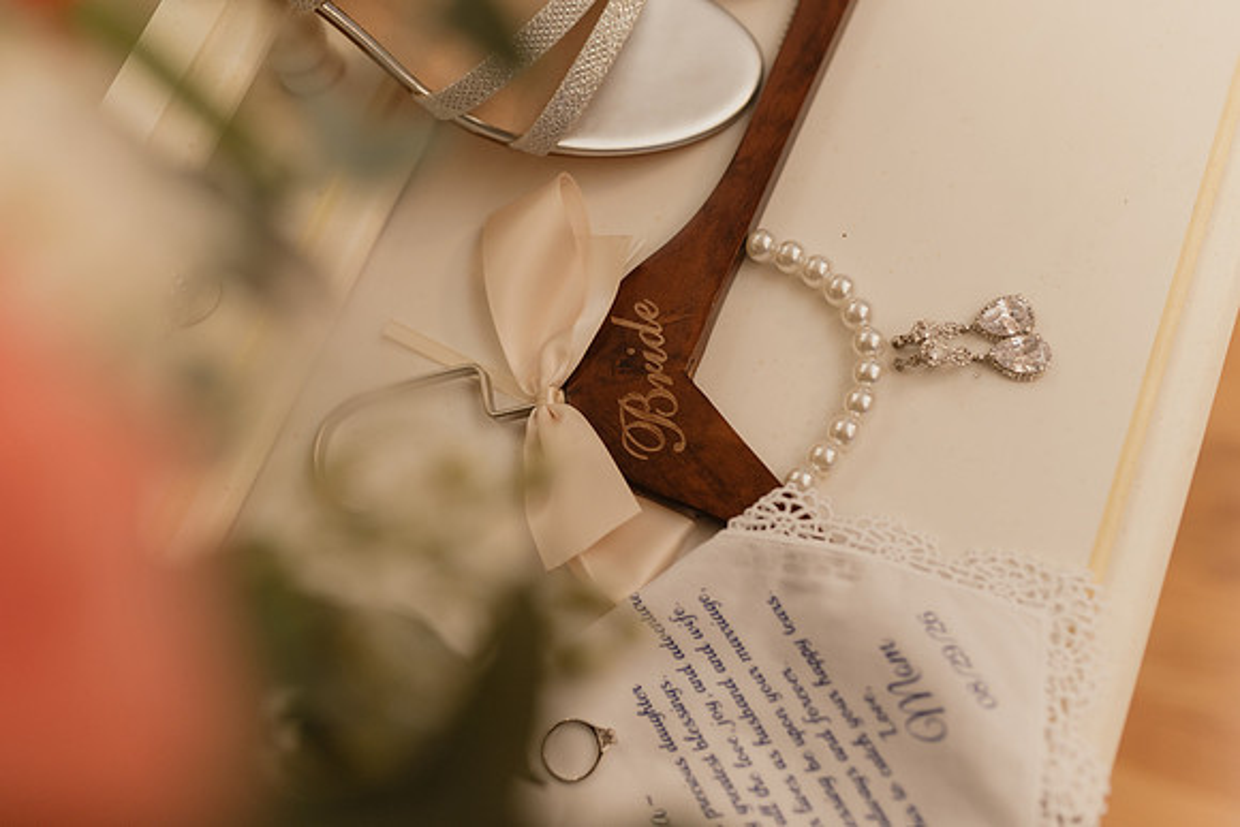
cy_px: 412
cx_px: 616
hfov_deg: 52.5
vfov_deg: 36.4
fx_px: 1256
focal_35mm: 36
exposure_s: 1/125
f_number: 2.2
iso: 320
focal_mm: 35
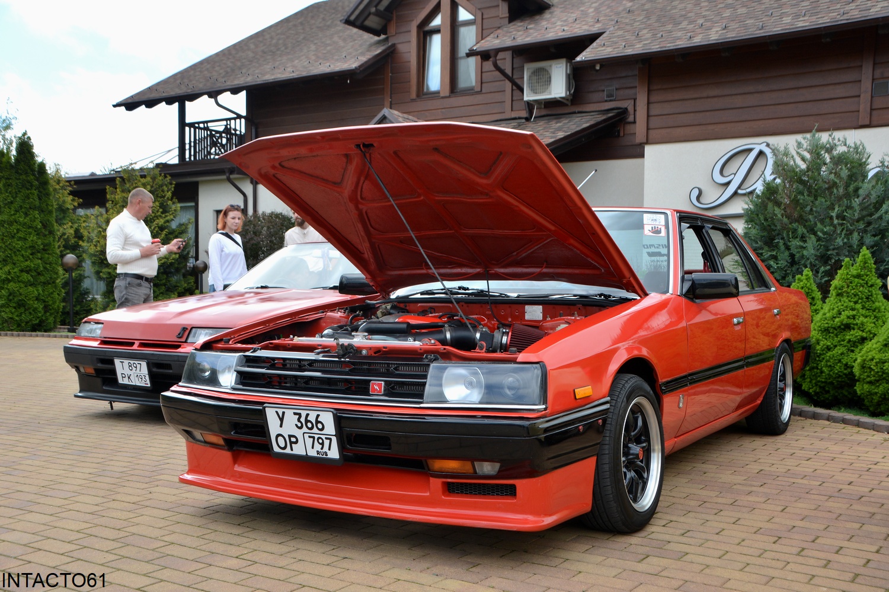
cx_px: 444
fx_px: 815
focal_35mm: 33
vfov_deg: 39.9
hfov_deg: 57.2
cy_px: 296
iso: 200
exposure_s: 1/250
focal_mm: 22
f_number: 8
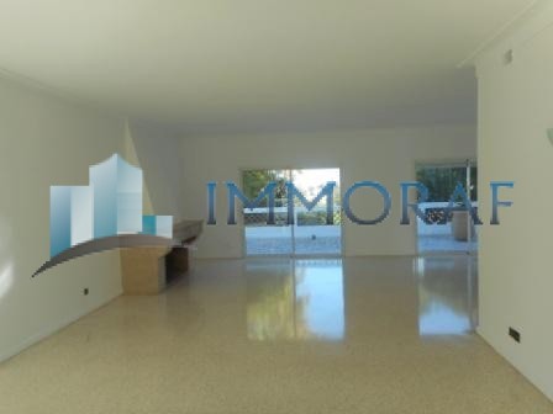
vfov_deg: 54.9
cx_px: 276
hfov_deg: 69.4
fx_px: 399
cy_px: 207
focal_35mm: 25
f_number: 3.7
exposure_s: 1/125
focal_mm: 4.5
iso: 80
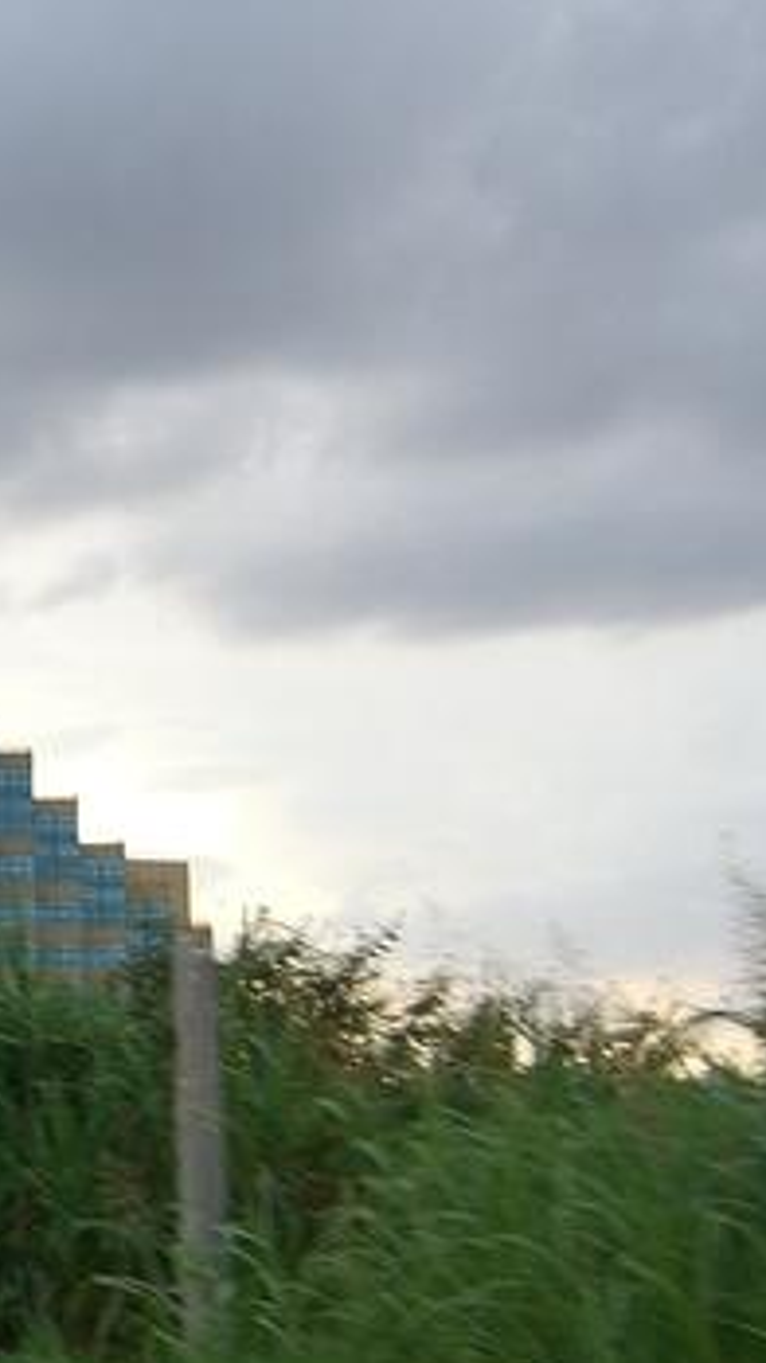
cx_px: -344
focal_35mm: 76
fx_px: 2748
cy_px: 793
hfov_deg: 14.9
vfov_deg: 27.8
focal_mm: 7.9
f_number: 2.8
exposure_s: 1/200
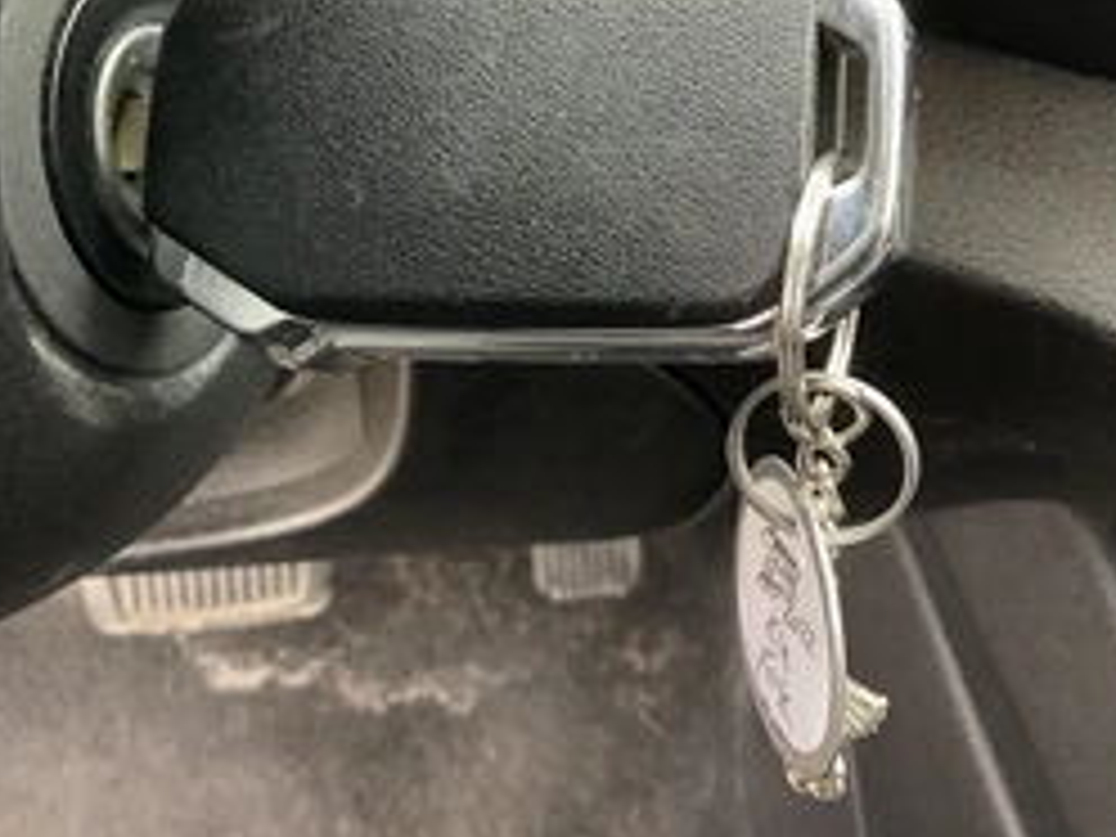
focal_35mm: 50
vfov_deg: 29.0
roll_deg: +2.2
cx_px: 567
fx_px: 1612
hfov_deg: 38.2
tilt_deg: -37.0
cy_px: 338
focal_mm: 3.3
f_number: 2.4
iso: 400
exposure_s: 1/40
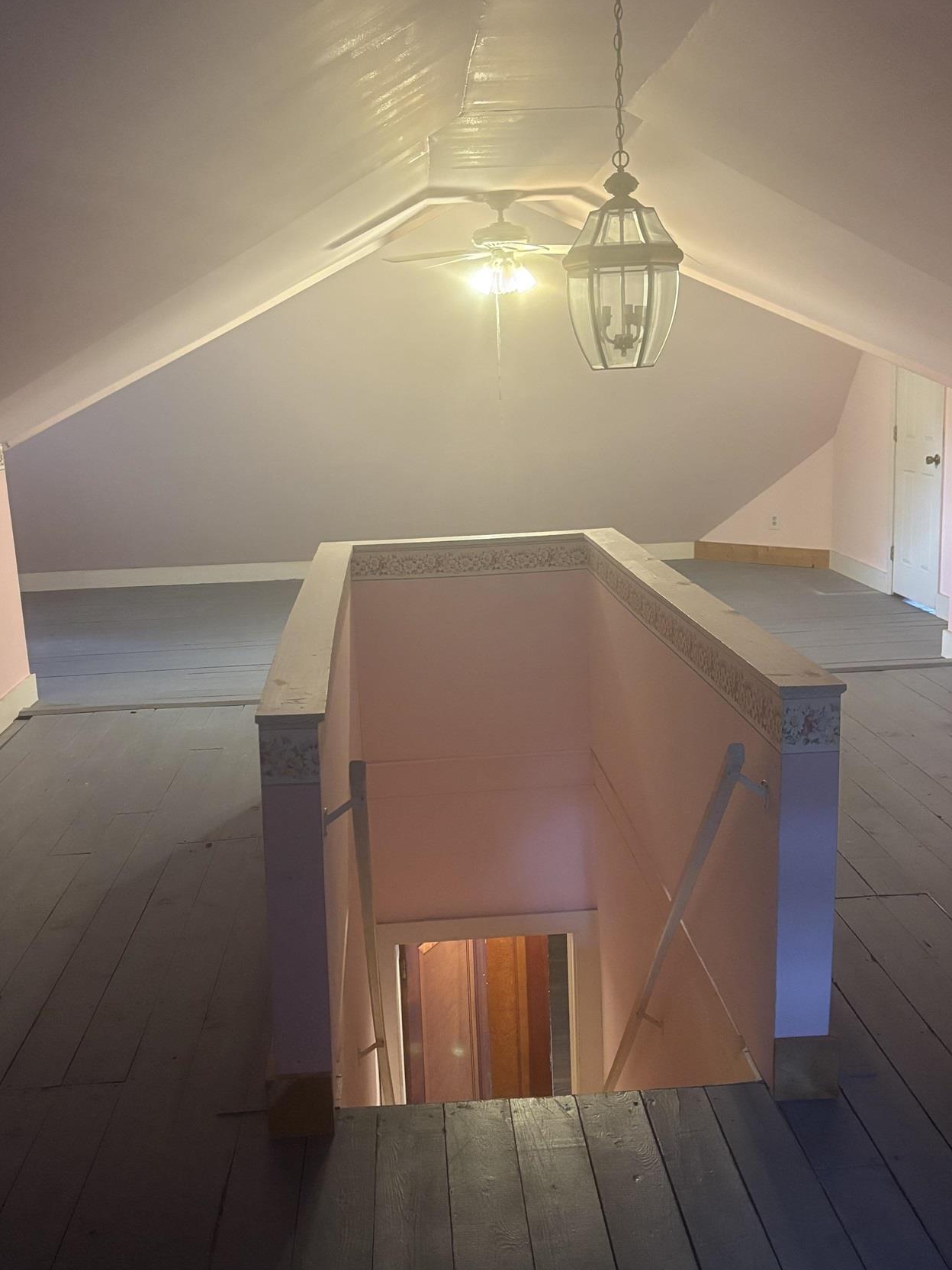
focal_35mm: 36
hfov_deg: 39.7
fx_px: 1320
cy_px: 656
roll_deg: +2.0
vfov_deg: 51.3
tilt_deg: -13.7
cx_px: 477
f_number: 1.6
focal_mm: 5.96
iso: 500
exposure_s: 1/40
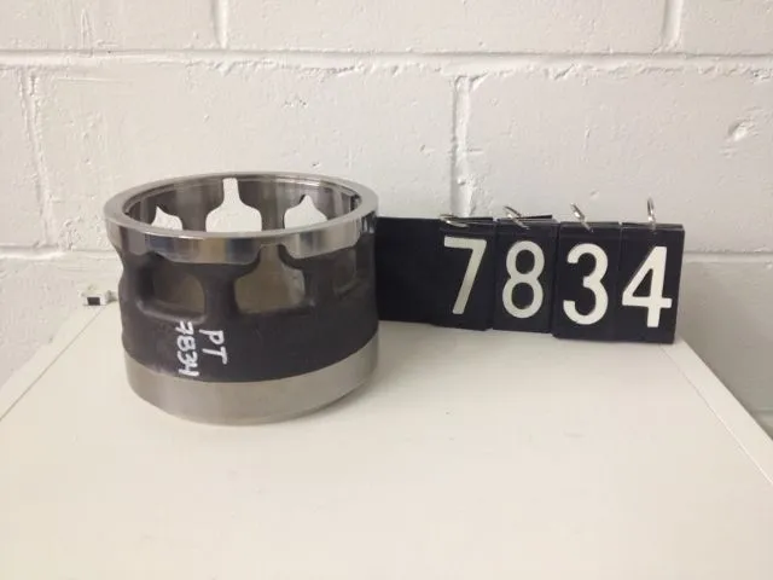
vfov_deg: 40.7
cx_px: 386
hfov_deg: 52.6
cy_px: 290
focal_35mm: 35
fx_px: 782
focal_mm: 4.28
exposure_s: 1/20
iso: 100
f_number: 2.4
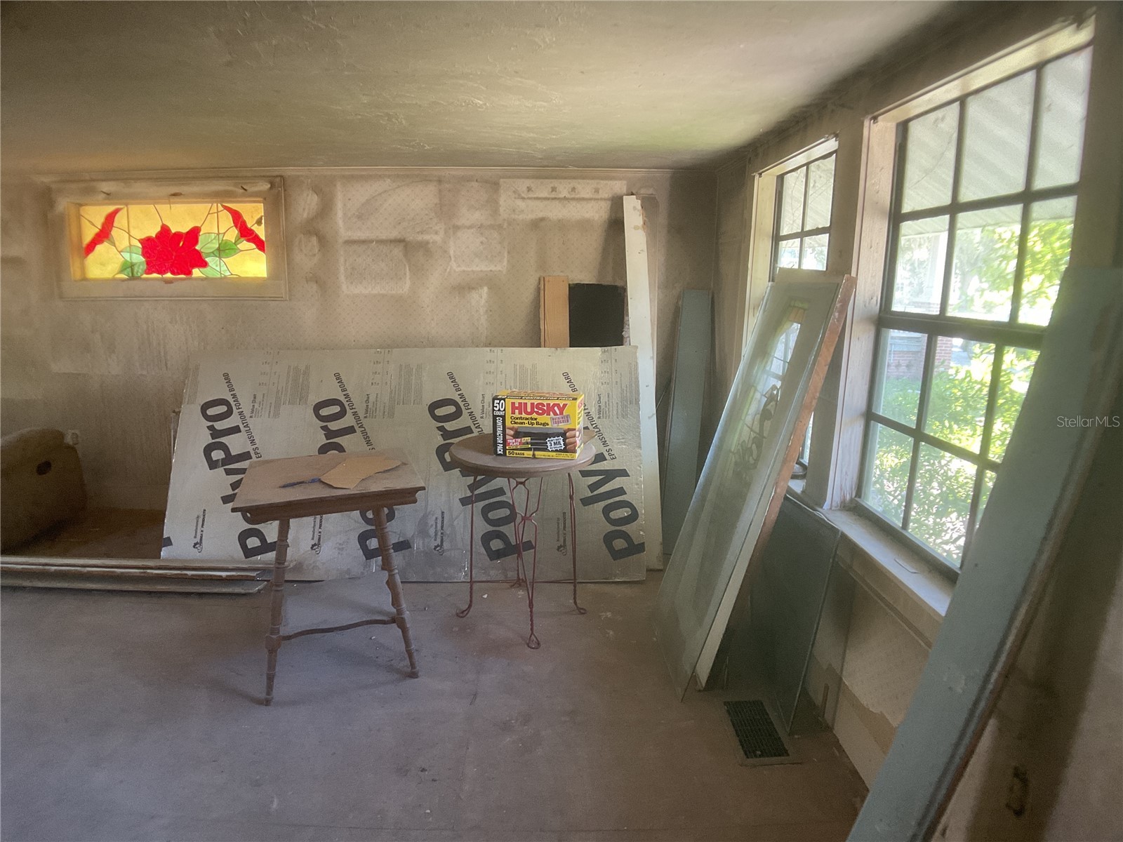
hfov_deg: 61.7
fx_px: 941
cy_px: 421
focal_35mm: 29
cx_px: 562
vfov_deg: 48.2
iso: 160
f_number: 1.8
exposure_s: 1/60
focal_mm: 3
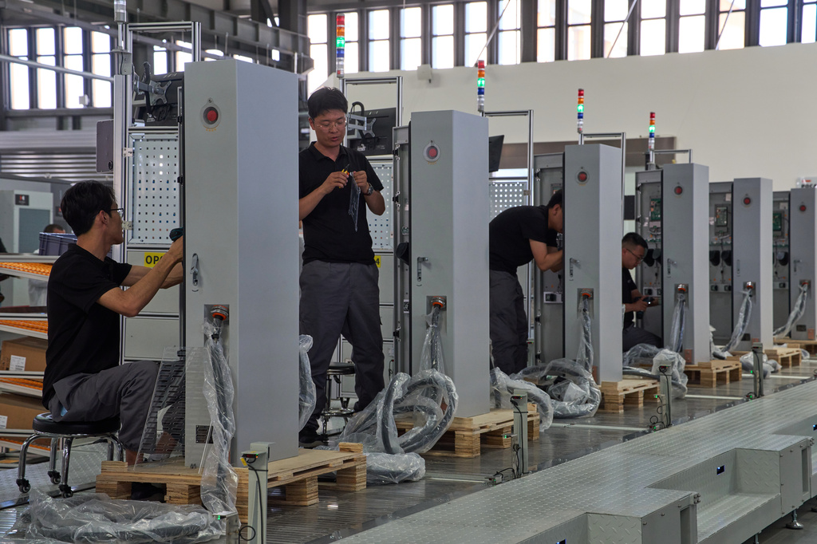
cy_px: 272
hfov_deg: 28.9
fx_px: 1588
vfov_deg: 19.4
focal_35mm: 70
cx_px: 408
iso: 1250
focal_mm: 70
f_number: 5.6
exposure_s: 1/200
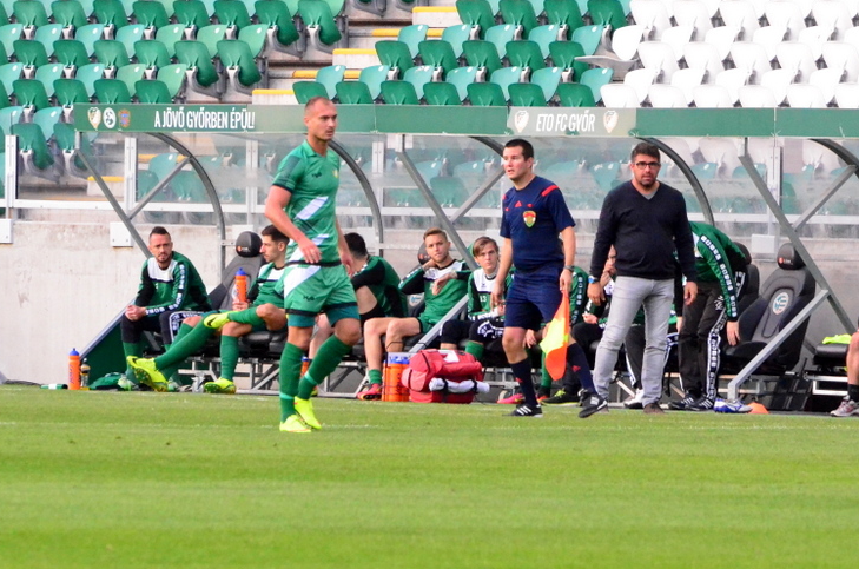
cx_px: 689
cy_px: 183
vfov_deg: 2.5
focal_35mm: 543
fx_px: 12931
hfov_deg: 3.8
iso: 6400
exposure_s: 1/640
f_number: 8
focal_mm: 220
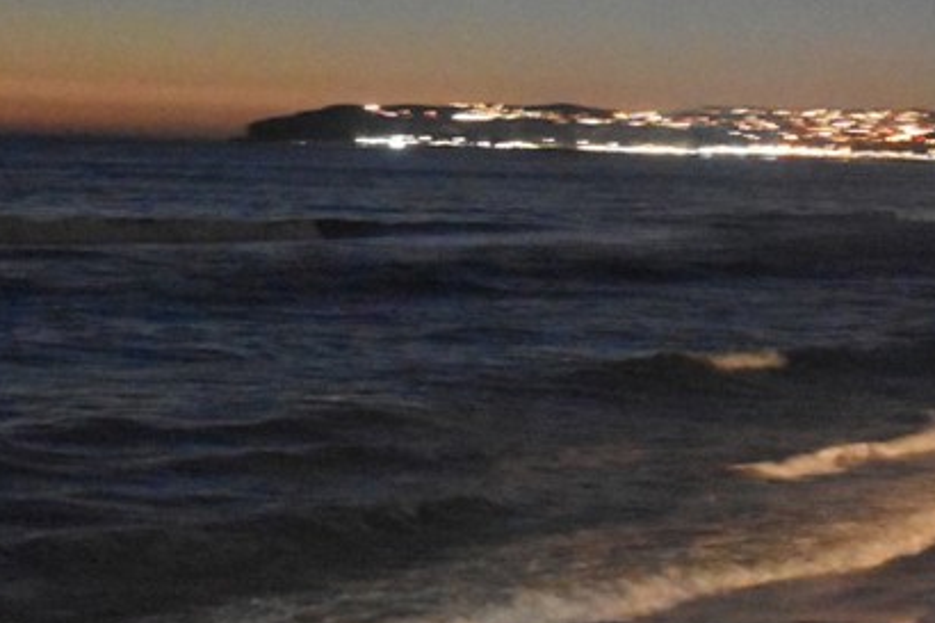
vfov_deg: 11.4
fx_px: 3115
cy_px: 154
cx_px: 778
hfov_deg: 16.9
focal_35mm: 120
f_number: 4.5
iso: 12800
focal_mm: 32
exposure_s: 1/5
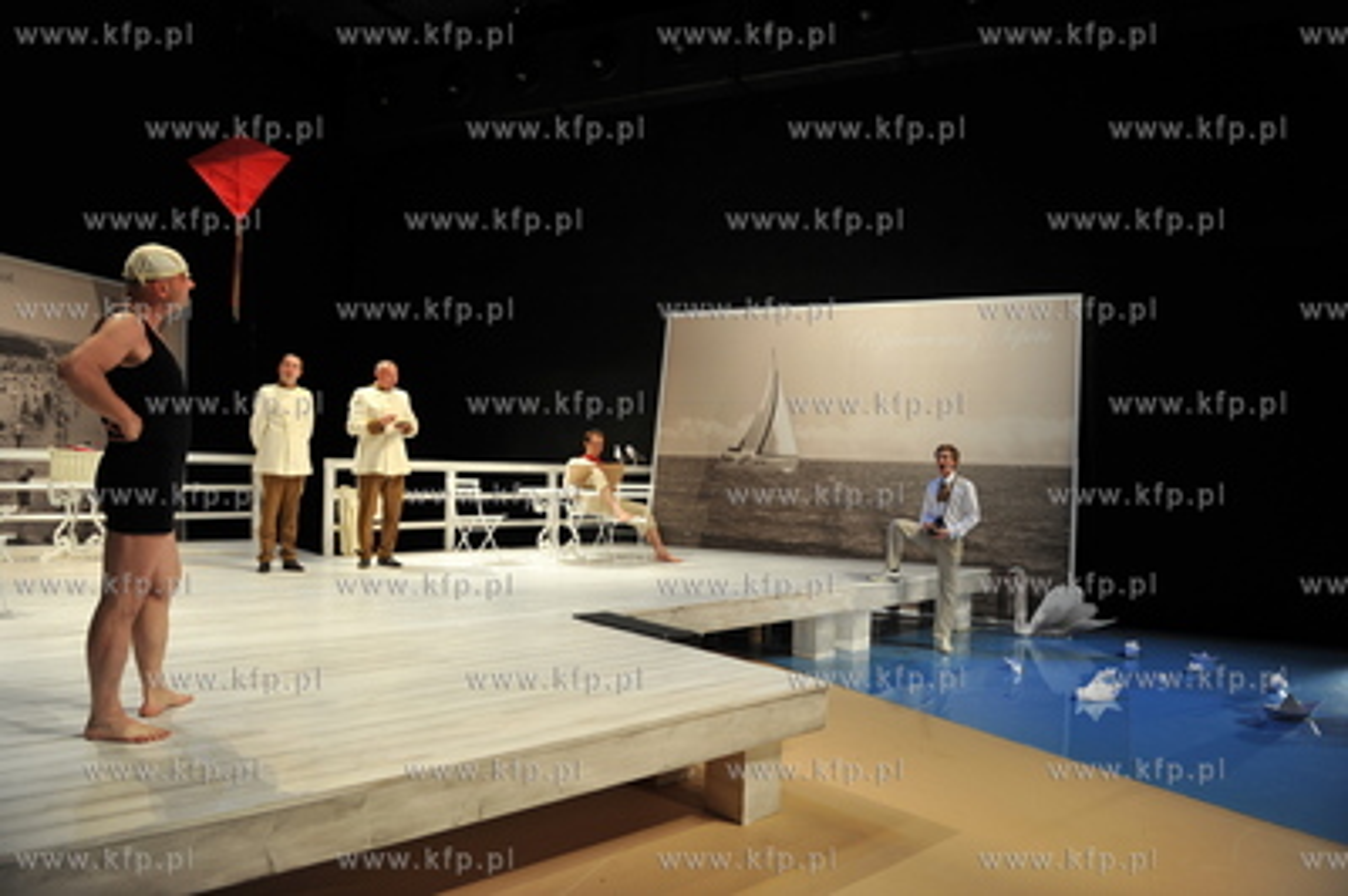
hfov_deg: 73.8
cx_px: 674
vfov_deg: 53.1
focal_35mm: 24
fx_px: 898
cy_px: 448
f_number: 2.8
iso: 400
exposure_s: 1/160
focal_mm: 24
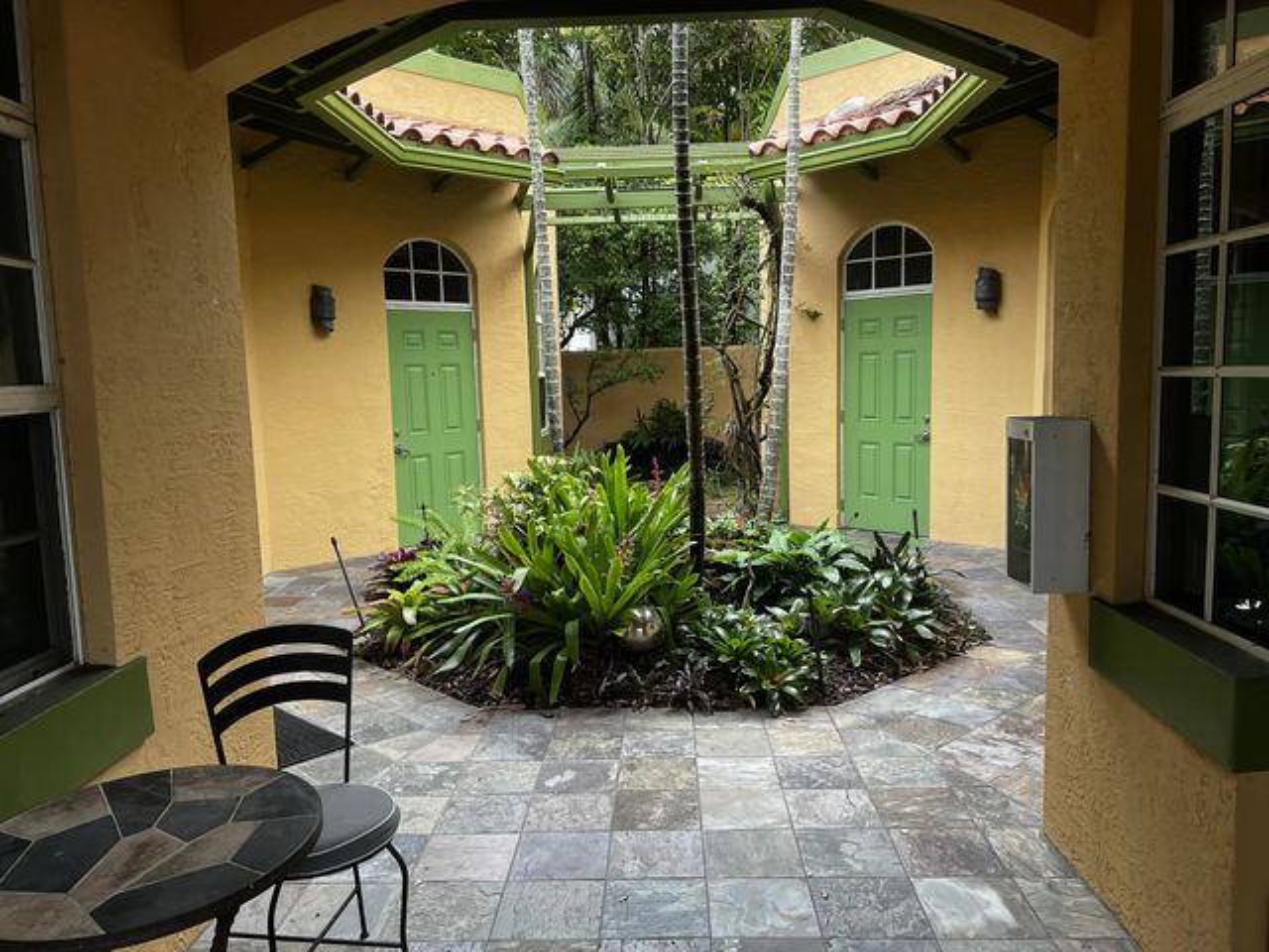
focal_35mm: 26
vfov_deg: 53.1
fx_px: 953
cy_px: 476
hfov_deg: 67.3
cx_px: 634
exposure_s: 1/121
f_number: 1.5
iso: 64
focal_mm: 5.7
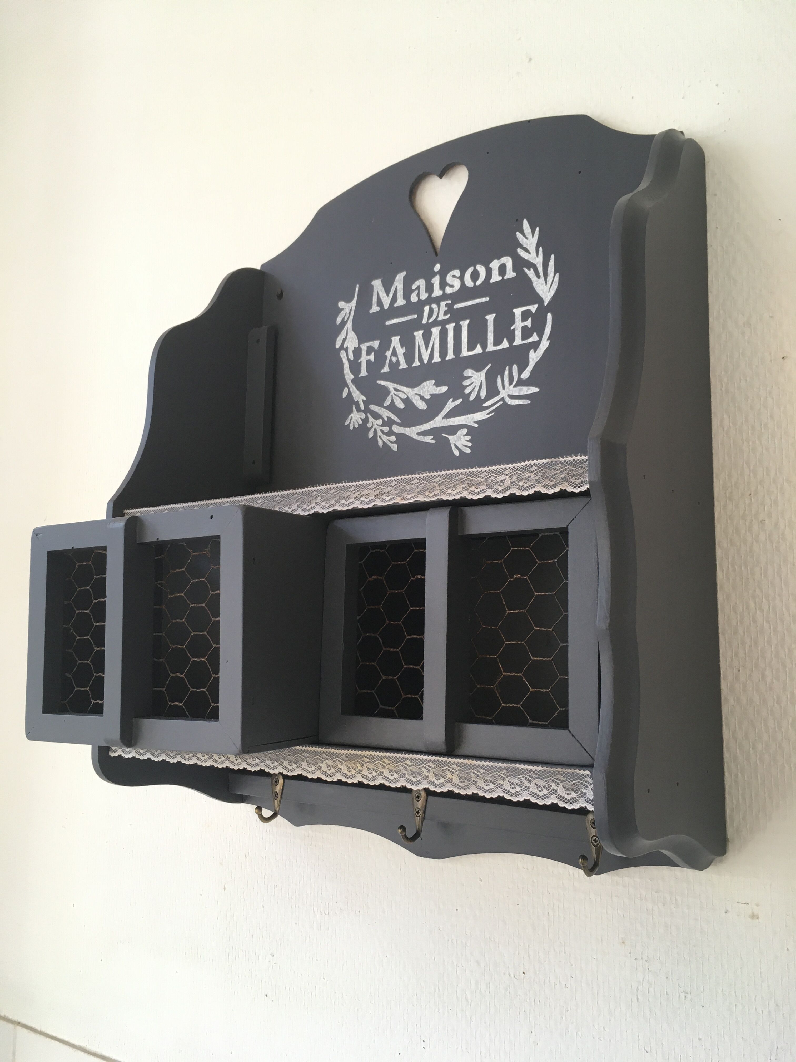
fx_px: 889
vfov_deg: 61.7
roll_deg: +0.5
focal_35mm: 29
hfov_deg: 48.2
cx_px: 398
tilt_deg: +6.3
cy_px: 531
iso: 32
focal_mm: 4.15
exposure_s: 1/33
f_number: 2.2
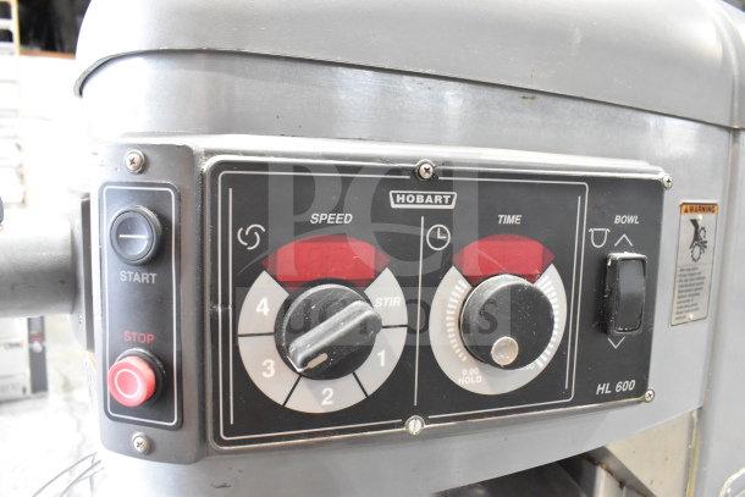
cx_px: 372
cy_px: 248
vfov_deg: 48.0
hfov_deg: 67.4
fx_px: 559
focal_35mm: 27
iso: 6400
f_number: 6.3
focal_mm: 18
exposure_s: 1/160
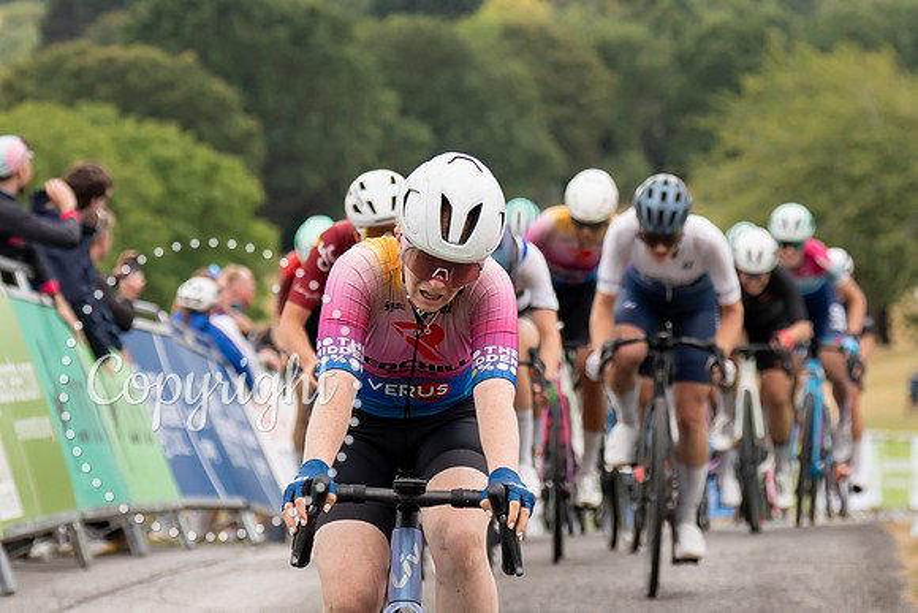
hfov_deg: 6.9
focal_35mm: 299
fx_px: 7630
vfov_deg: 4.6
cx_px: 441
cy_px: 70
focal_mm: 91
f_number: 3.5
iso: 250
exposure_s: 1/1000
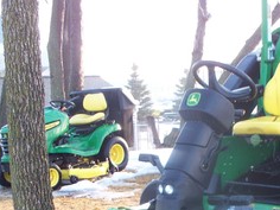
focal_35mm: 83
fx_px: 671
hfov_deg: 23.2
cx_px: 228
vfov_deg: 17.3
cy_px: 222
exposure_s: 1/60
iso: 80
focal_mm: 7.54
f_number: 2.8
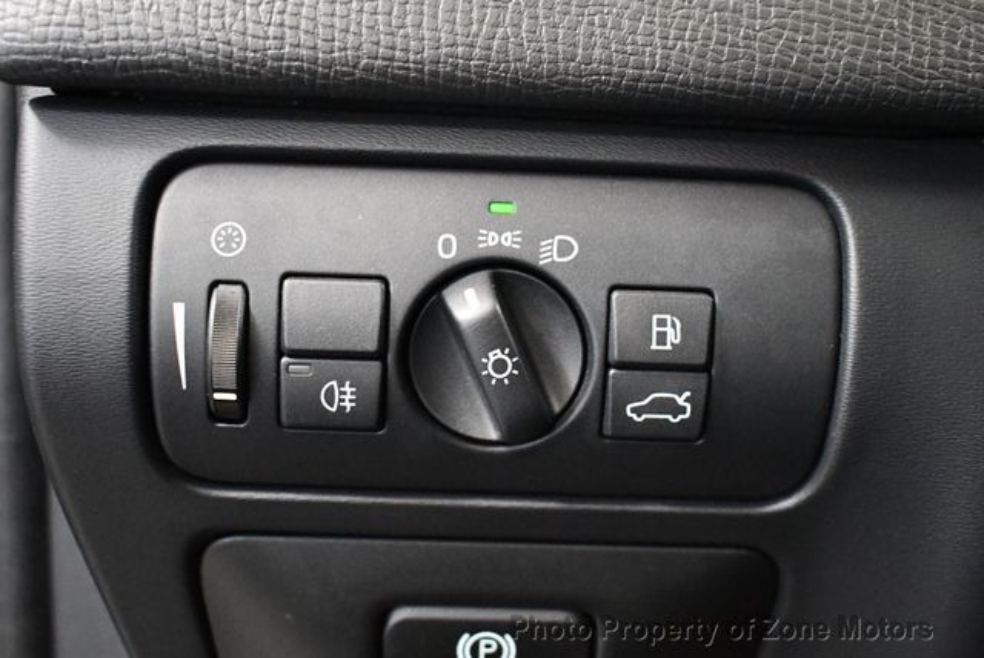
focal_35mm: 52
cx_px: 492
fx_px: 1423
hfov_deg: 38.2
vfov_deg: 26.0
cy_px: 329
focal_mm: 26
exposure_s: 1/60
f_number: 4
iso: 7200
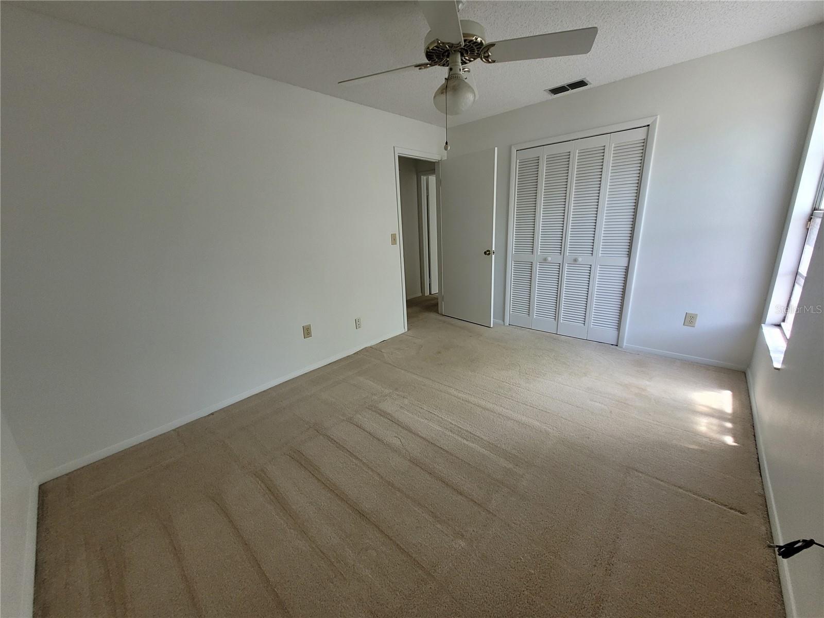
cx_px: 412
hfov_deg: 106.2
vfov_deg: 89.9
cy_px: 309
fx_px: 309
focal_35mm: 13
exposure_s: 1/60
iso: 160
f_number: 2.2
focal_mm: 1.74
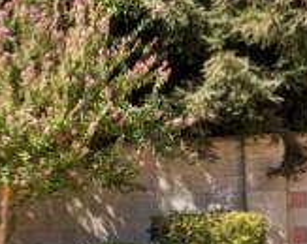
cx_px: -352
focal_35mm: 121
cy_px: 169
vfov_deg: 12.7
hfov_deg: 13.2
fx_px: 1098
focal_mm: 14
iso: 250
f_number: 9
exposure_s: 1/100
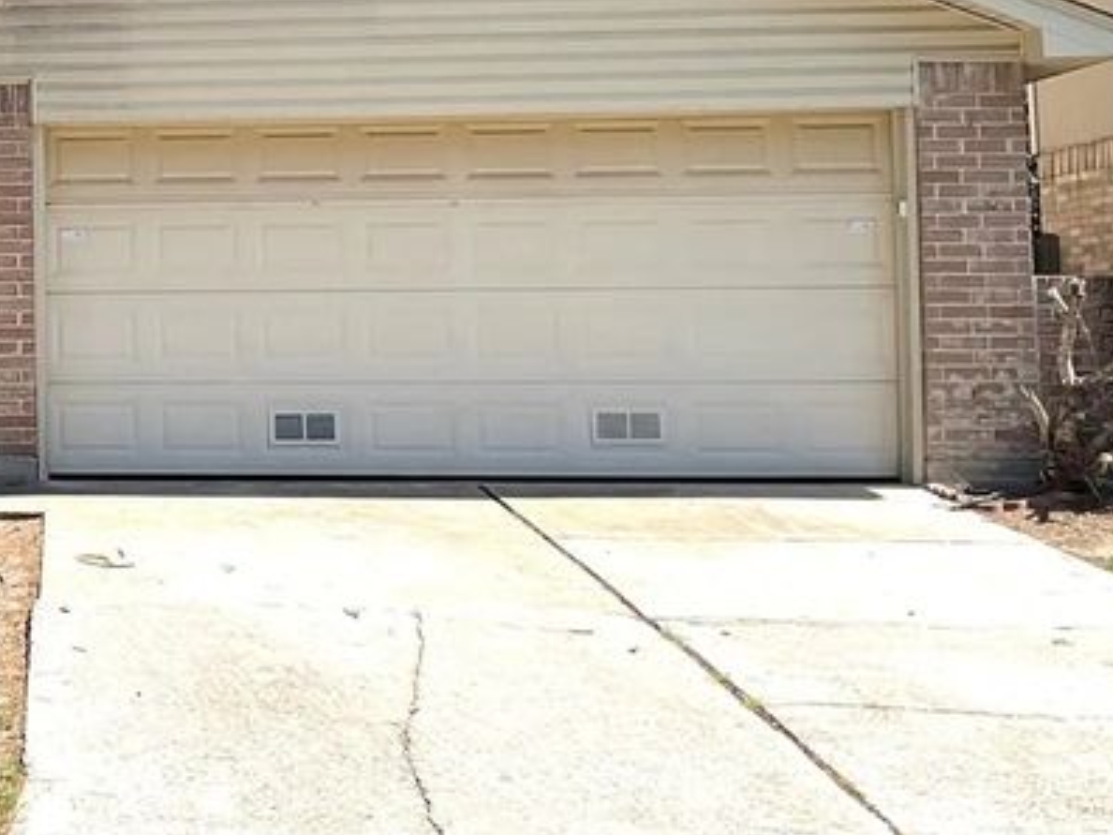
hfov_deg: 23.8
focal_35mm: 75
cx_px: -197
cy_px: 169
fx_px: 2411
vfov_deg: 19.4
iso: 25
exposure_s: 1/1490
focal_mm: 3
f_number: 1.8
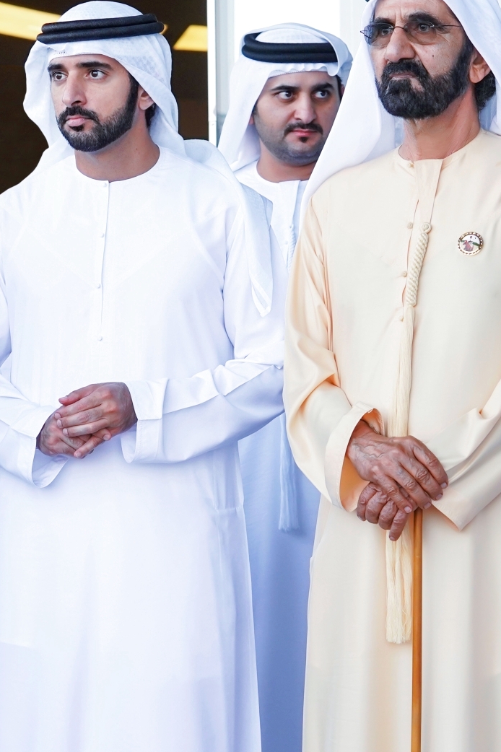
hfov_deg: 15.9
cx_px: 293
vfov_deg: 23.6
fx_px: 1796
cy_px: 403
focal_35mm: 86
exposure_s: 1/250
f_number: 6.3
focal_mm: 70
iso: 640
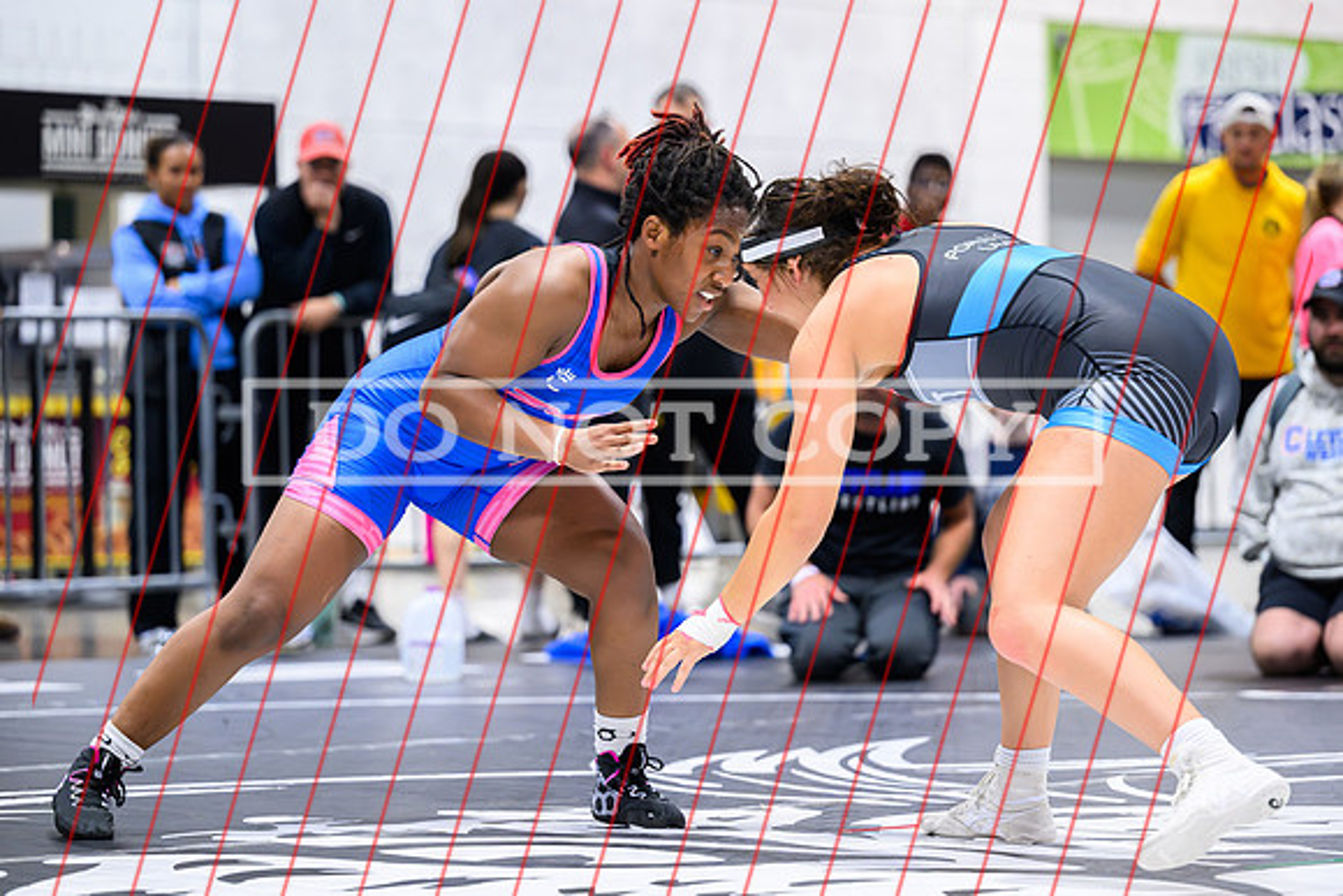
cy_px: 403
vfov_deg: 10.2
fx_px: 5033
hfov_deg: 15.2
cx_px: 651
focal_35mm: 135
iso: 3200
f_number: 2.8
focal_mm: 120
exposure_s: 1/800
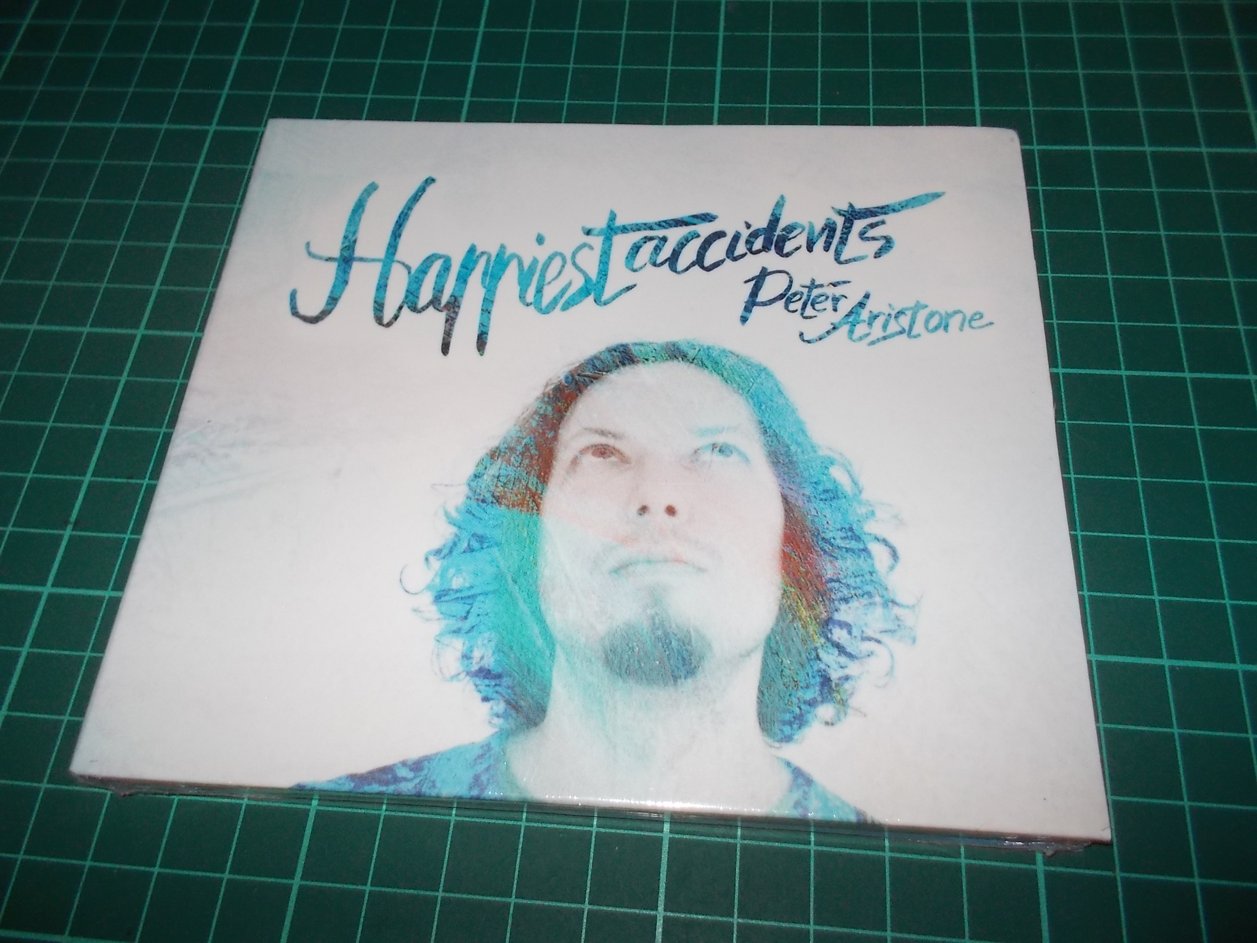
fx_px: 1053
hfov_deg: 61.7
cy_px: 472
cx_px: 628
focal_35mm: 29
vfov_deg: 48.2
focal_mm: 4.1
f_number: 3.3
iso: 200
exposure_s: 1/30
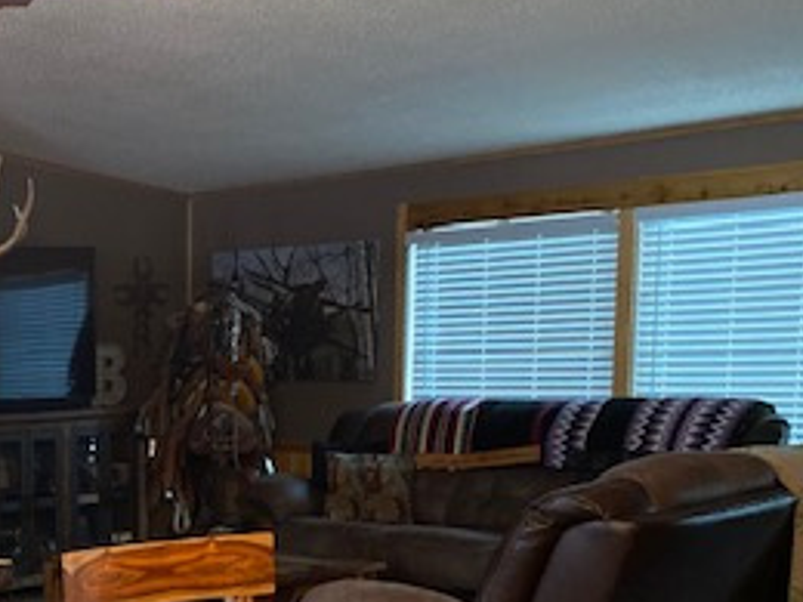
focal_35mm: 64
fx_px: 1485
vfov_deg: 22.1
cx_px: -77
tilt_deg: -9.9
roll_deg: +2.1
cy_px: 602
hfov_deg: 27.7
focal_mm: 4.25
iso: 400
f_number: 1.8
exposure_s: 1/60
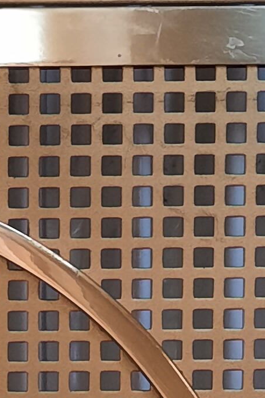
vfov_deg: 13.4
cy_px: 313
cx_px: -206
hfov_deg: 8.7
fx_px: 1678
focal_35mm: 152
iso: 320
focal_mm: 4.6
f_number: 2
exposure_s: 1/33
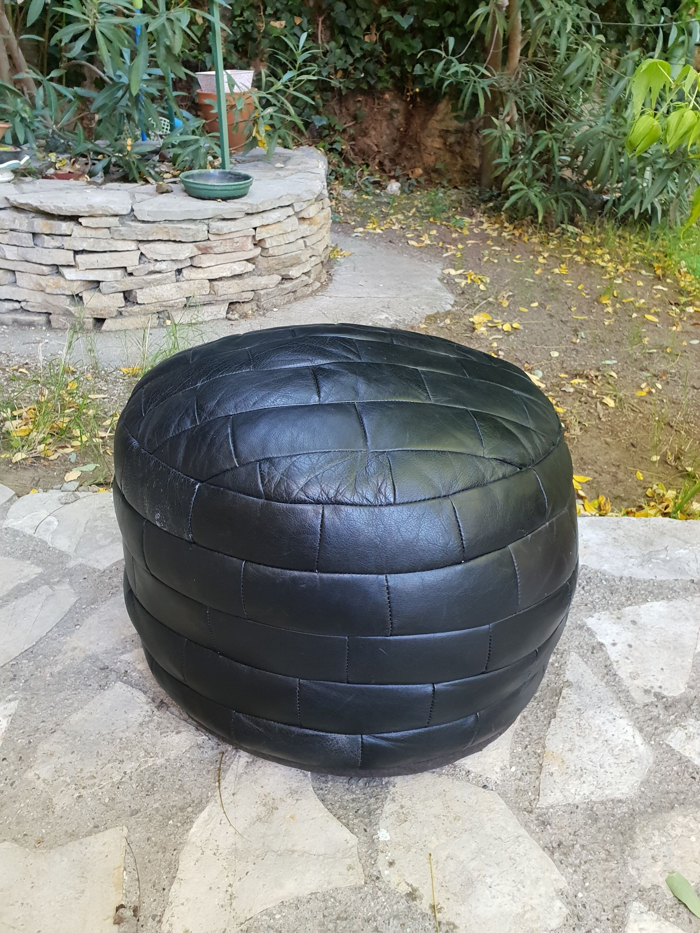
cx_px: 350
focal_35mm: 26
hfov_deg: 53.1
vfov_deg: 67.3
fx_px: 701
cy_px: 466
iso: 320
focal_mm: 4.3
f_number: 2.4
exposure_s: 1/50
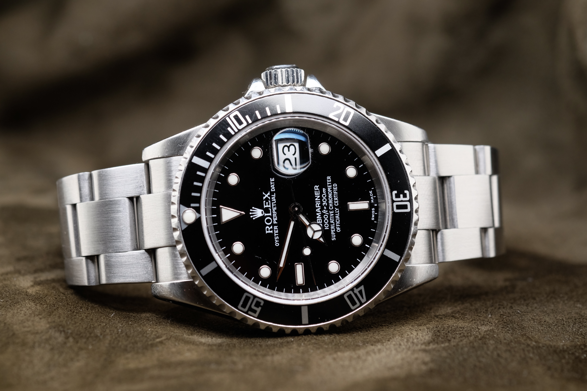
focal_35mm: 90
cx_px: 294
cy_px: 196
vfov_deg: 15.2
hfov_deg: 22.6
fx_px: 1467
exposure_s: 1/30
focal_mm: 60
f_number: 5.6
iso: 800
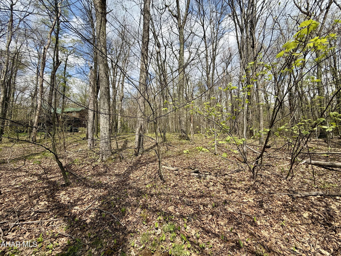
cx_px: 170
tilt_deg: +7.7
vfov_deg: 85.7
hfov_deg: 102.1
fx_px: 138
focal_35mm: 14
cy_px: 128
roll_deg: +1.0
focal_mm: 2.22
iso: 50
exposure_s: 1/1167
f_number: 2.2
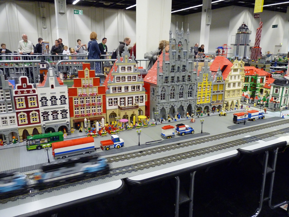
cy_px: 108
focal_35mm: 27
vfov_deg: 51.4
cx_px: 144
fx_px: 225
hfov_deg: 65.3
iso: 400
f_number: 2.8
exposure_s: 1/15
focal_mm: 4.8
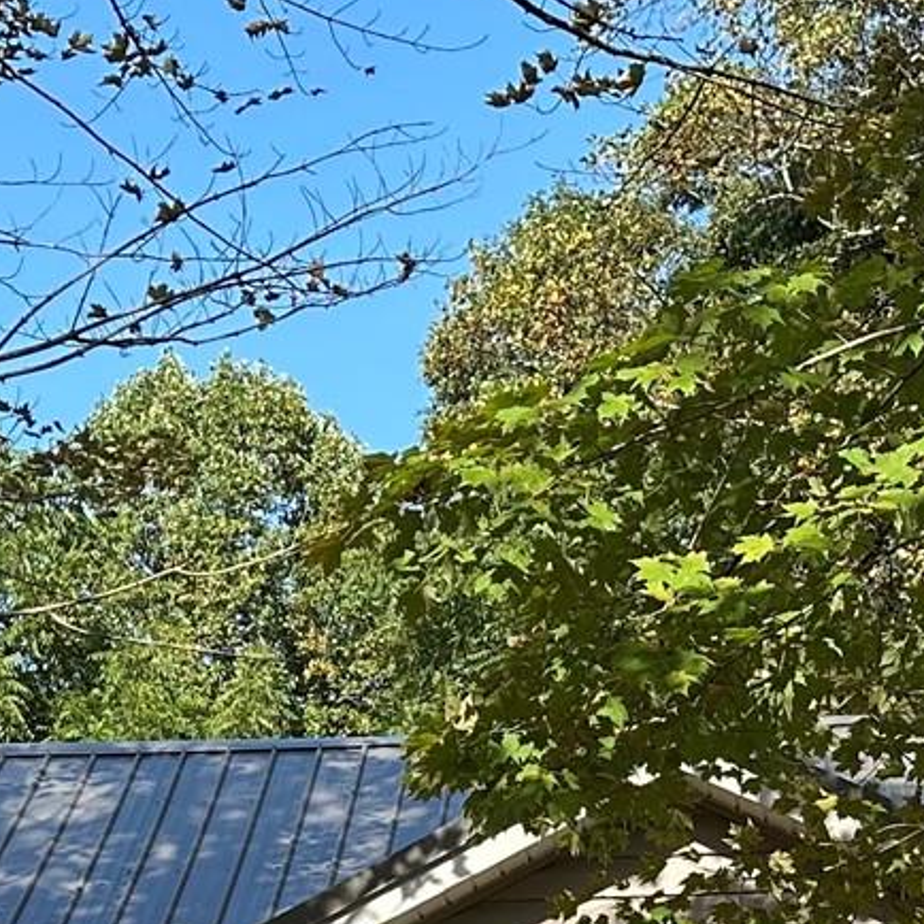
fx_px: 3020
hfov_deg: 17.3
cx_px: 647
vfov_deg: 15.6
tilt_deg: -1.9
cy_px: 1499
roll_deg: +1.7
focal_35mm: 100
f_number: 1.78
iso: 80
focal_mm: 6.86
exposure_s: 1/1433
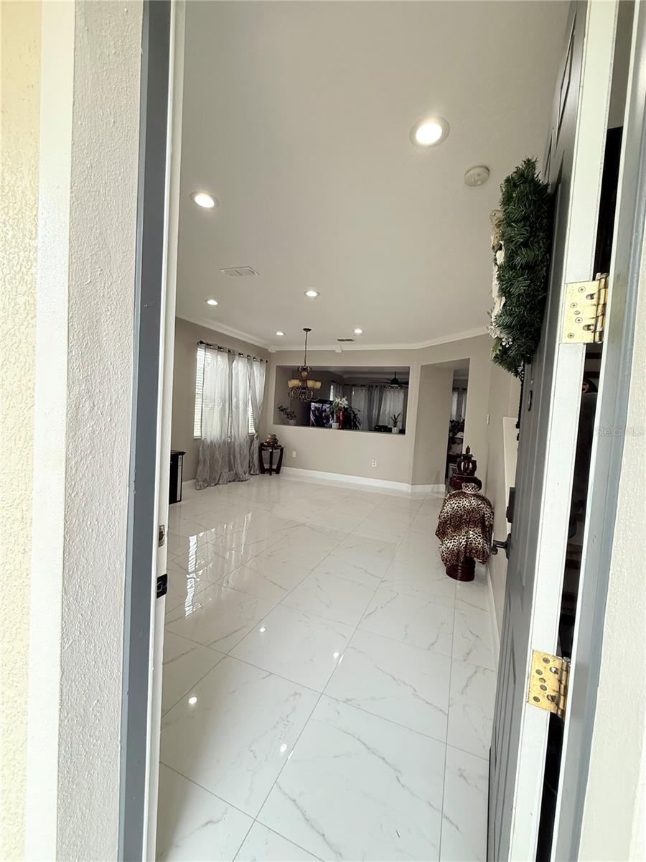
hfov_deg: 85.7
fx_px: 348
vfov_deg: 102.1
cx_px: 323
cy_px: 431
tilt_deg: -3.0
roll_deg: -3.8
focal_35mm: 14
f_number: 2.2
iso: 250
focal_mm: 2.22
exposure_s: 1/60
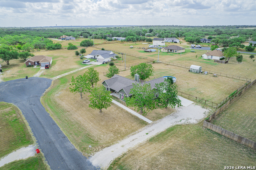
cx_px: 128
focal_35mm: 22
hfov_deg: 78.6
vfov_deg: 57.2
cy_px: 85
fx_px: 156
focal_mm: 8.38
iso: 200
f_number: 2.8
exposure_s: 1/2000
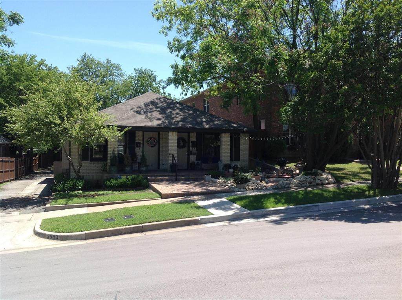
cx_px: 201
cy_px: 150
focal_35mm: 35
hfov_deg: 52.7
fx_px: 406
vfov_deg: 40.6
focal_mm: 4.28
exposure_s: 1/944
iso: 50
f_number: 2.4
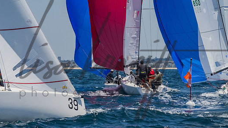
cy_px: 60
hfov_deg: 8.9
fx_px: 1469
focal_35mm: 243
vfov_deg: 5.0
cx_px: 115
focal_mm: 140
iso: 640
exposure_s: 1/1600
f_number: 14
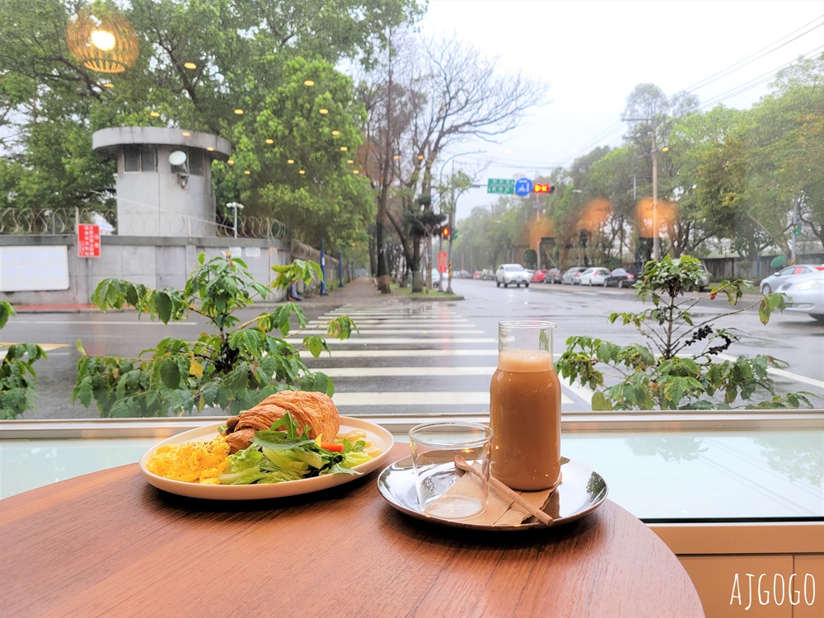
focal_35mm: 26
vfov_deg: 53.1
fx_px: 619
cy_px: 309
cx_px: 412
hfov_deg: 67.3
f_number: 1.8
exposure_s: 1/119
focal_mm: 5.4
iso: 40
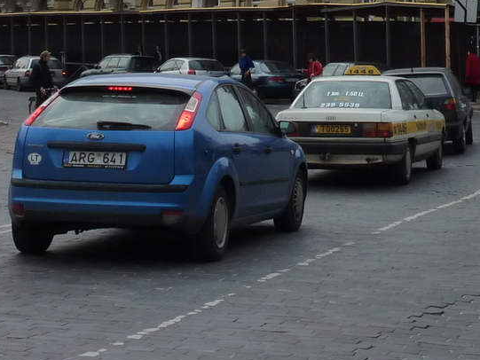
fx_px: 1845
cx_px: 388
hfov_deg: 14.7
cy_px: -138
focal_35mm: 133
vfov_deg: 10.8
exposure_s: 1/500
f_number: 5.6
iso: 125
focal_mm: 7.3
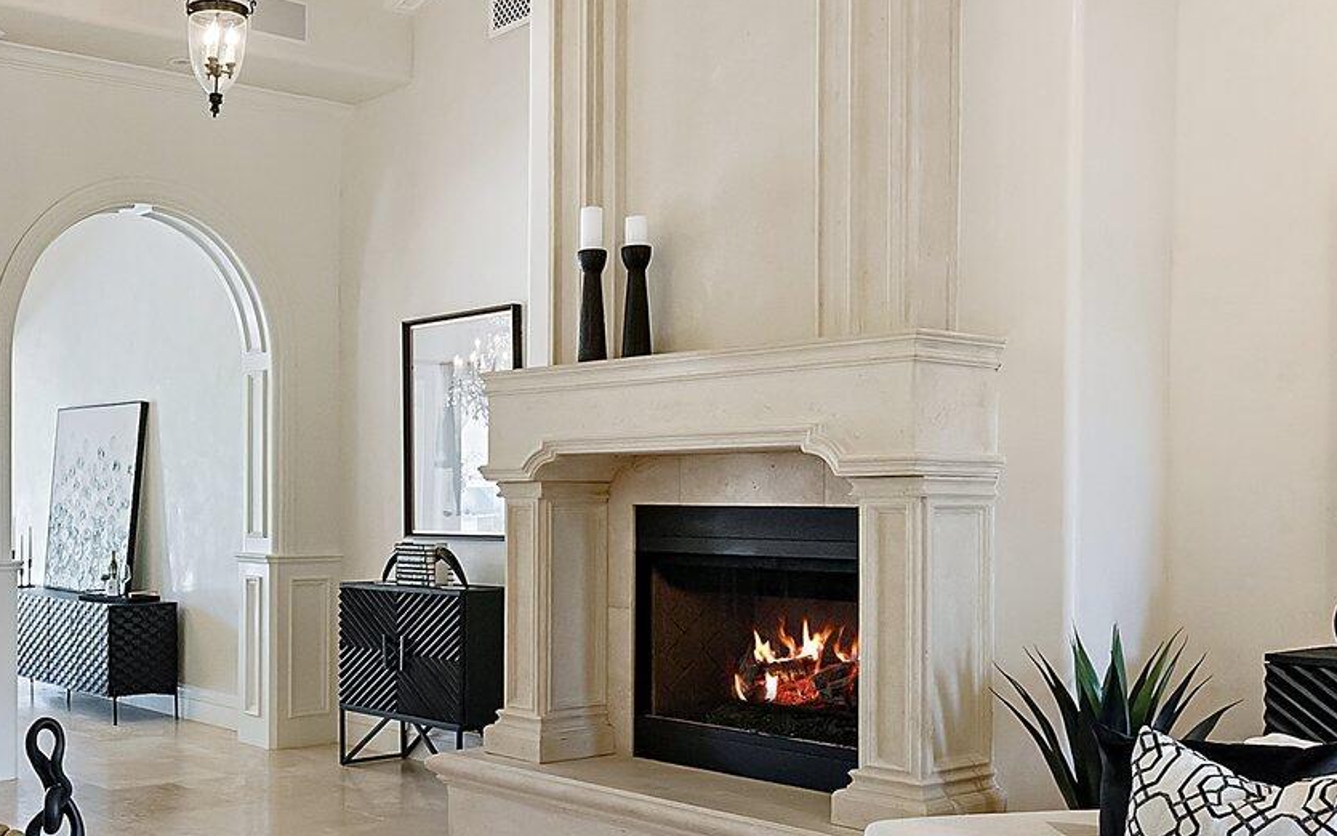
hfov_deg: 47.5
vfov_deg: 31.9
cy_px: 523
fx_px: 1458
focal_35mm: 40
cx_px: 341
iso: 2500
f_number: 8
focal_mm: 16
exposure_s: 1/100
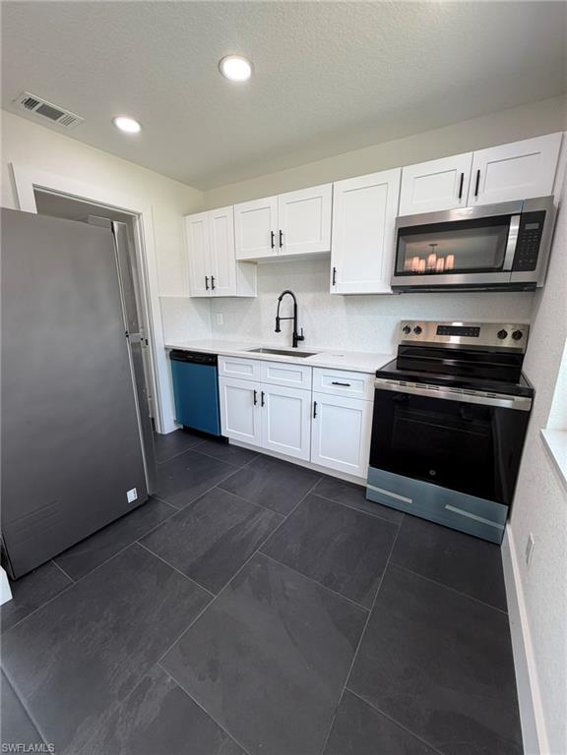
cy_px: 378
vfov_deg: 102.1
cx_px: 284
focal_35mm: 14
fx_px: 306
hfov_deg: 85.7
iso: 100
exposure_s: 1/121
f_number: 2.2
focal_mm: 2.22
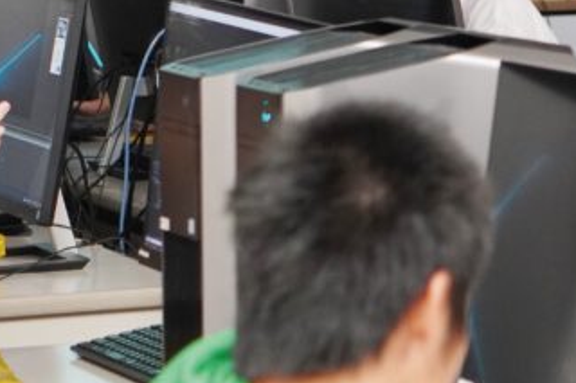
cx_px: 772
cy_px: -93
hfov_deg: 8.4
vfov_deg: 5.7
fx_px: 3838
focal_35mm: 240
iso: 1600
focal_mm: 50
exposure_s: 1/160
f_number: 2.8
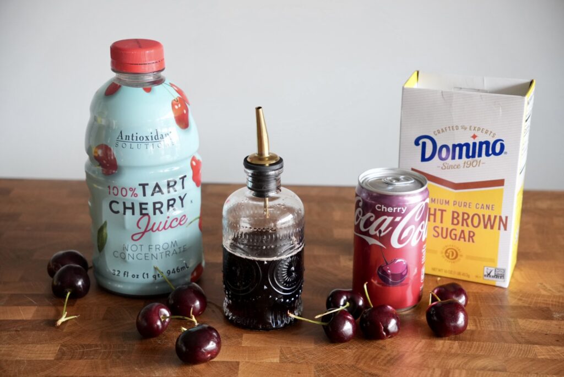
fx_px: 952
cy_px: 188
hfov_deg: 33.0
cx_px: 282
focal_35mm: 61
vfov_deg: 22.4
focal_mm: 40.5
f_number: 4
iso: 1600
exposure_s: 1/125
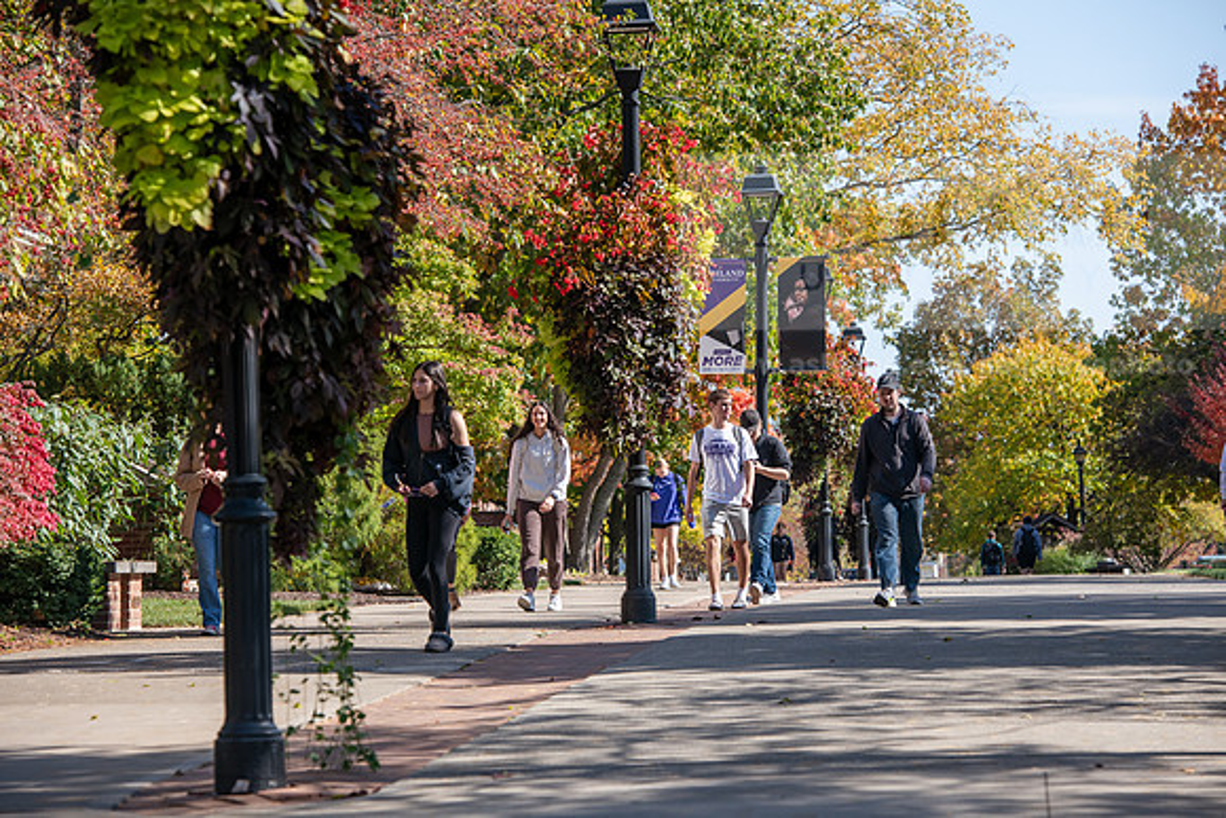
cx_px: 613
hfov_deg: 15.8
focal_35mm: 130
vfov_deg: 10.6
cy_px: 409
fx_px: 4428
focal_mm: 130
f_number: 6.3
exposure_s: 1/500
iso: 160
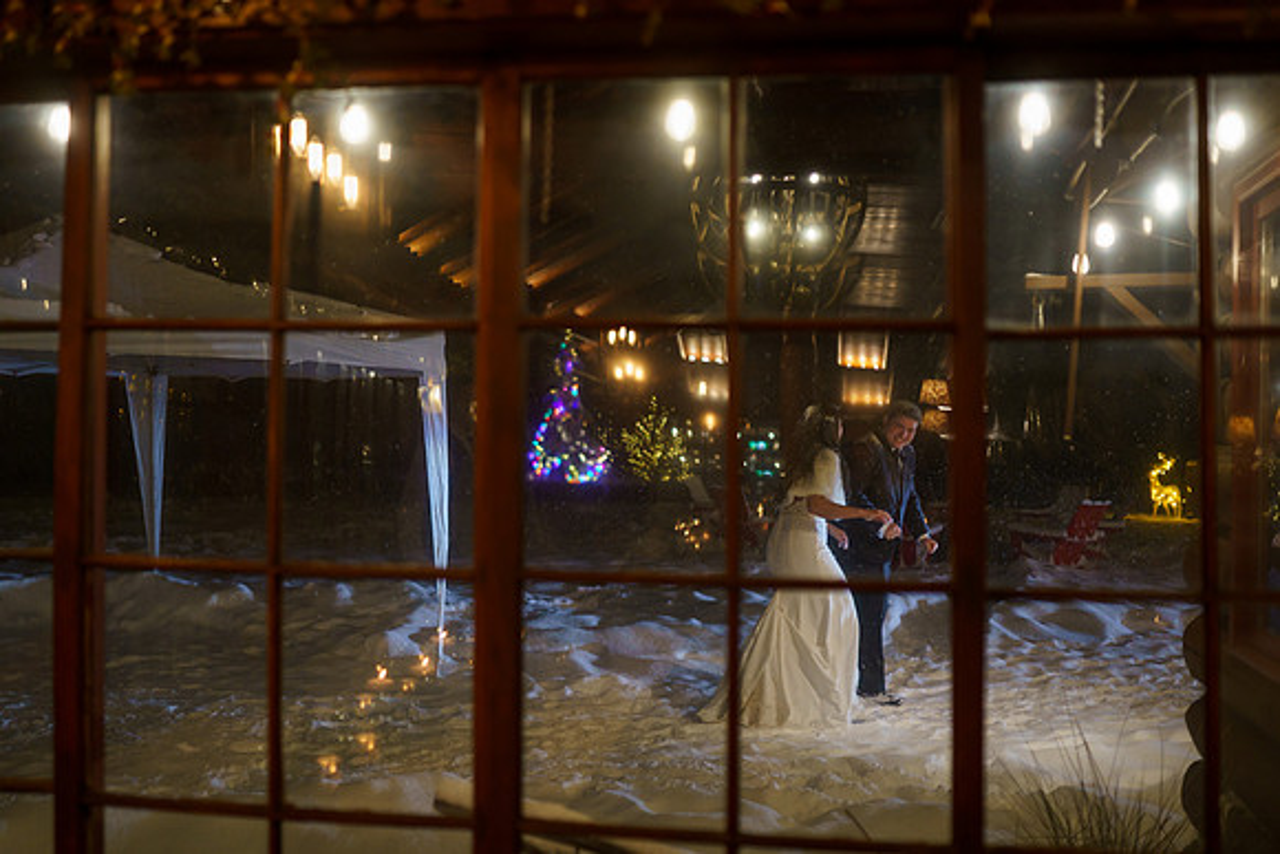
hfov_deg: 51.7
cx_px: 640
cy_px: 427
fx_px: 1321
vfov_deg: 35.8
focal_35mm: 37
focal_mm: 35
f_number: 1.4
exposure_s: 1/250
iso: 1000
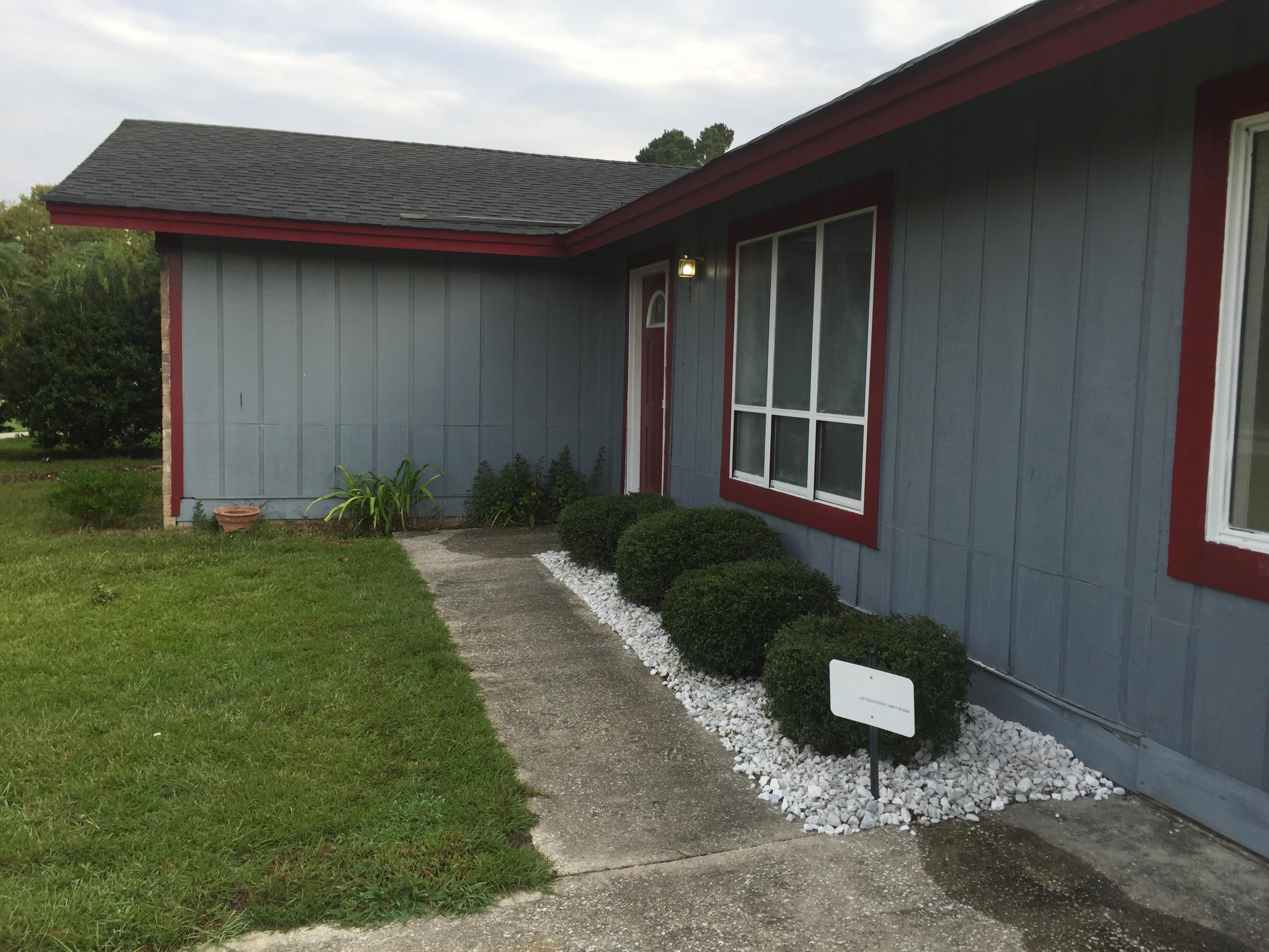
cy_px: 476
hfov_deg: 61.7
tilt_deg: -4.5
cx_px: 634
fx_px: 1063
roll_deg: -1.0
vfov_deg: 48.2
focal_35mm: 29
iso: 32
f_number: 2.2
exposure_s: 1/338
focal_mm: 4.15
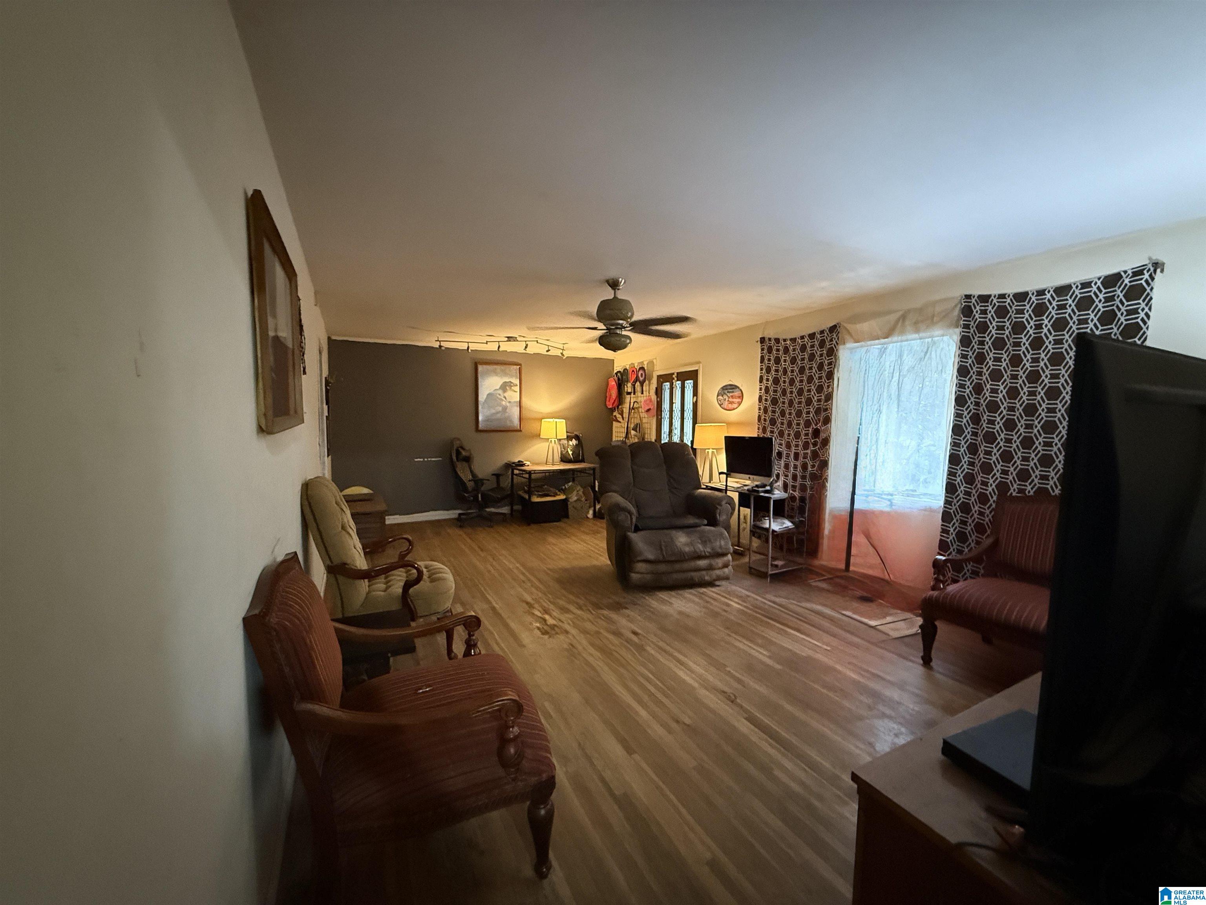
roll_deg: -0.7
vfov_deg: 85.7
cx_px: 603
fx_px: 488
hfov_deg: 102.1
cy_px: 452
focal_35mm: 14
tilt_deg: -4.5
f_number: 2.2
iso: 1250
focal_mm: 2.22
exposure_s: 1/40
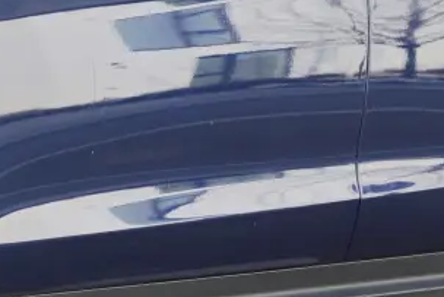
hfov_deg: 9.5
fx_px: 2628
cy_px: -178
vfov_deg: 6.4
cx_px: -148
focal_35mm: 213
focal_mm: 40
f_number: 2
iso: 100
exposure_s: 1/800
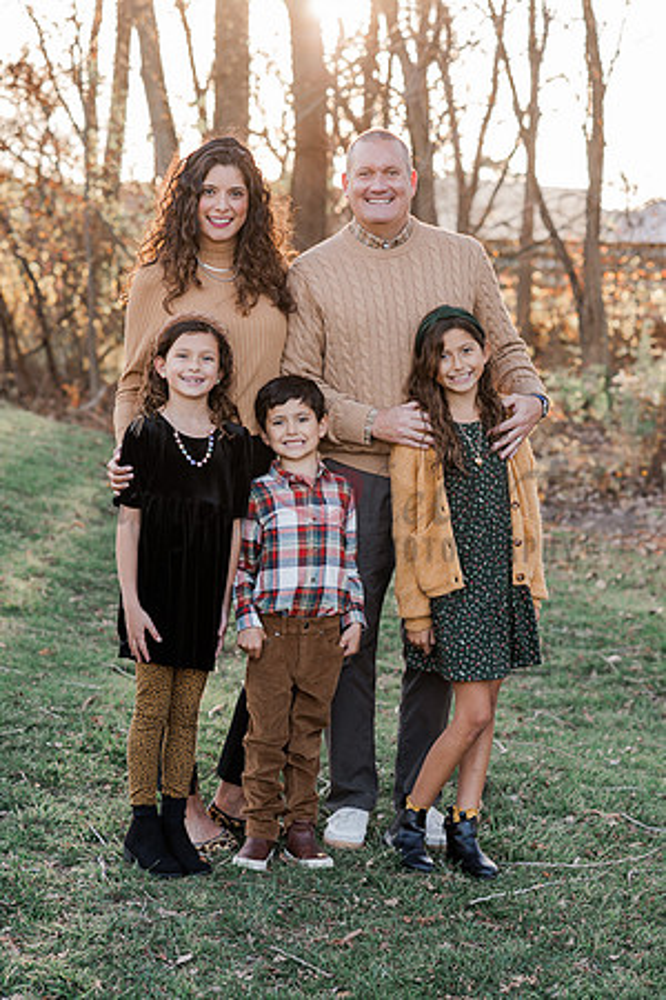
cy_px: 500
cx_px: 333
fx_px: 2359
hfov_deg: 16.1
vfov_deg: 23.9
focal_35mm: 85
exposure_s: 1/200
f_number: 4
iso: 320
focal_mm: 85
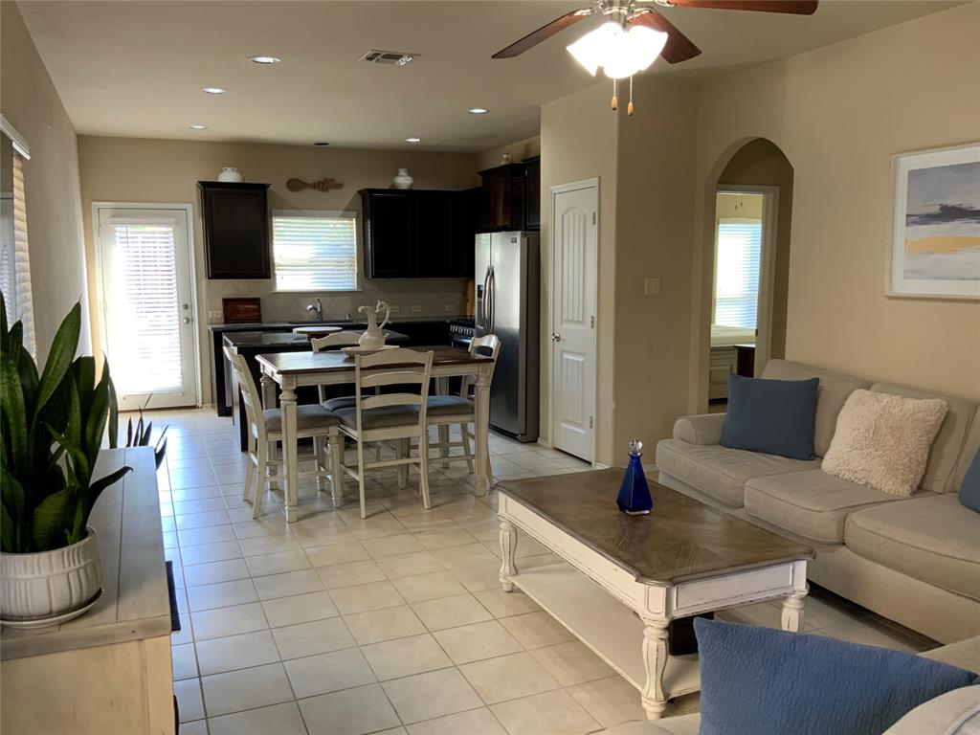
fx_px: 821
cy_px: 368
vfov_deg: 48.2
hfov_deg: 61.7
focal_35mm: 29
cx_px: 490
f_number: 1.8
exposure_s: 1/60
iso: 100
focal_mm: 3
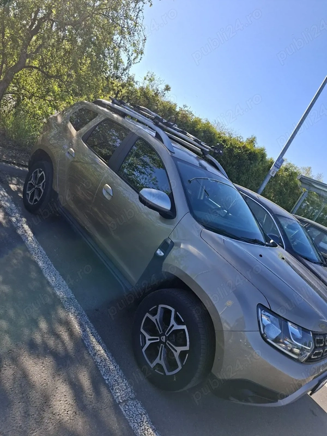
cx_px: 164
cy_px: 218
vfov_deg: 73.9
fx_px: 290
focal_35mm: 23
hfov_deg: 58.9
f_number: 1.8
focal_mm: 5.54
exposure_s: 1/2000
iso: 50
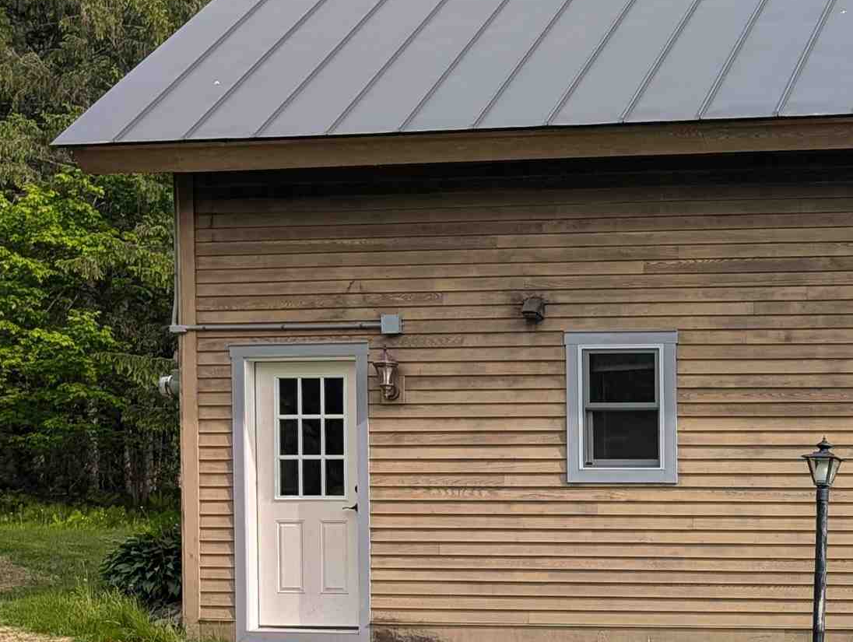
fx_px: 1653
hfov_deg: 26.2
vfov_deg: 21.4
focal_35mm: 67
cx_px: 992
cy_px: 611
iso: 19
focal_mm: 6.9
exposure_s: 1/698
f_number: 1.68
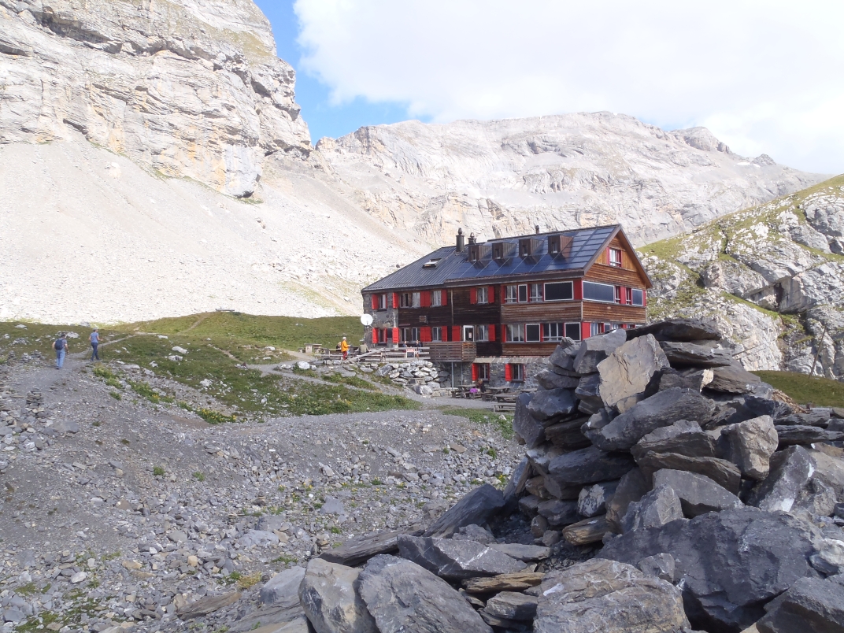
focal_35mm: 28
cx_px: 422
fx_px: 683
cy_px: 316
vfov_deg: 49.7
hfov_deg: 63.4
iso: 80
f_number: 4.5
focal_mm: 5
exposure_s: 1/250
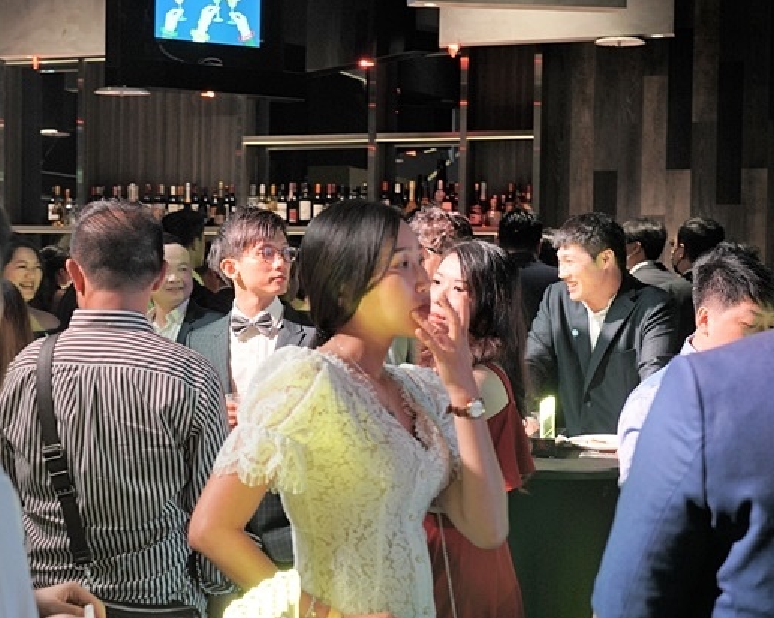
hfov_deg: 30.4
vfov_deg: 25.0
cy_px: 297
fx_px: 1397
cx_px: 187
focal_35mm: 61
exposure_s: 1/25
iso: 1250
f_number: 5
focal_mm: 42
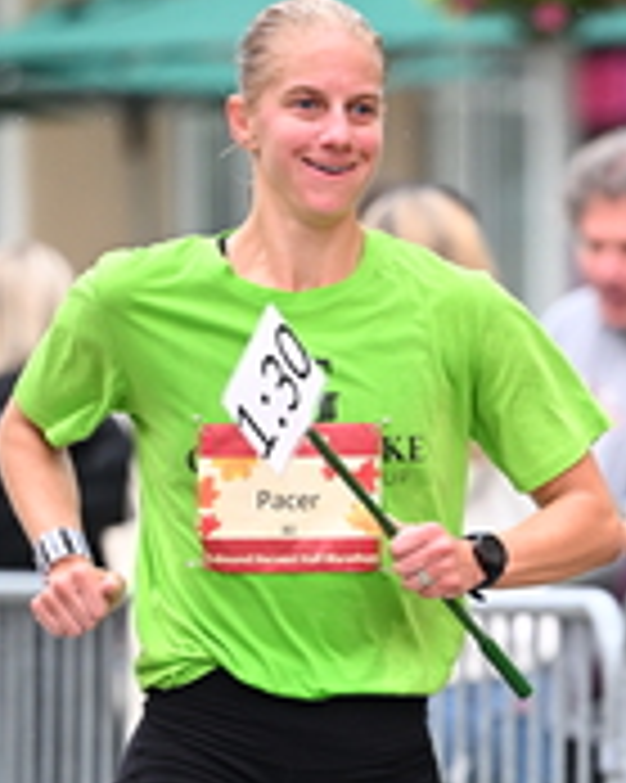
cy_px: 594
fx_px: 12053
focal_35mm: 520
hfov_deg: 3.0
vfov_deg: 3.7
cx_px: 516
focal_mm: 175
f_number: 2.8
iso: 1250
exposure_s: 1/1250
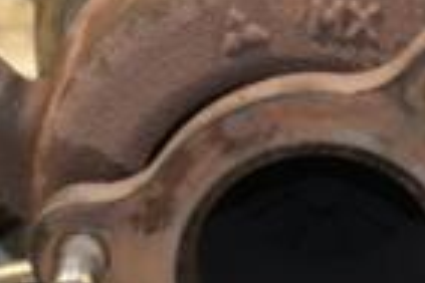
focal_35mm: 396
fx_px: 4675
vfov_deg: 3.5
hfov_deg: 5.2
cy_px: 202
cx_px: 416
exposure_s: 1/125
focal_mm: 62
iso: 800
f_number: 5.3
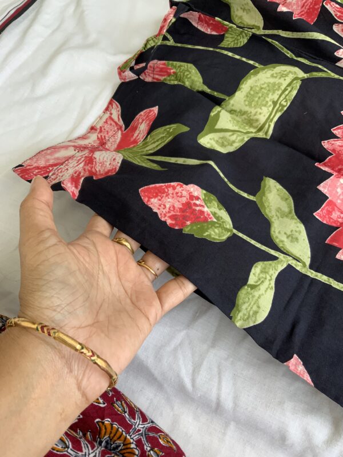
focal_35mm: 29
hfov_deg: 48.2
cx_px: 172
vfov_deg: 61.7
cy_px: 228
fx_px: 383
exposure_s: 1/191
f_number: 1.8
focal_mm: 3
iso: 16
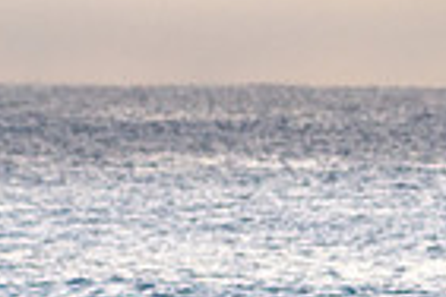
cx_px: 860
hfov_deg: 1.6
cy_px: 586
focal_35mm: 1274
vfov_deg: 1.1
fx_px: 15782
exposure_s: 1/1250
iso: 640
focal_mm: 200
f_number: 5.6
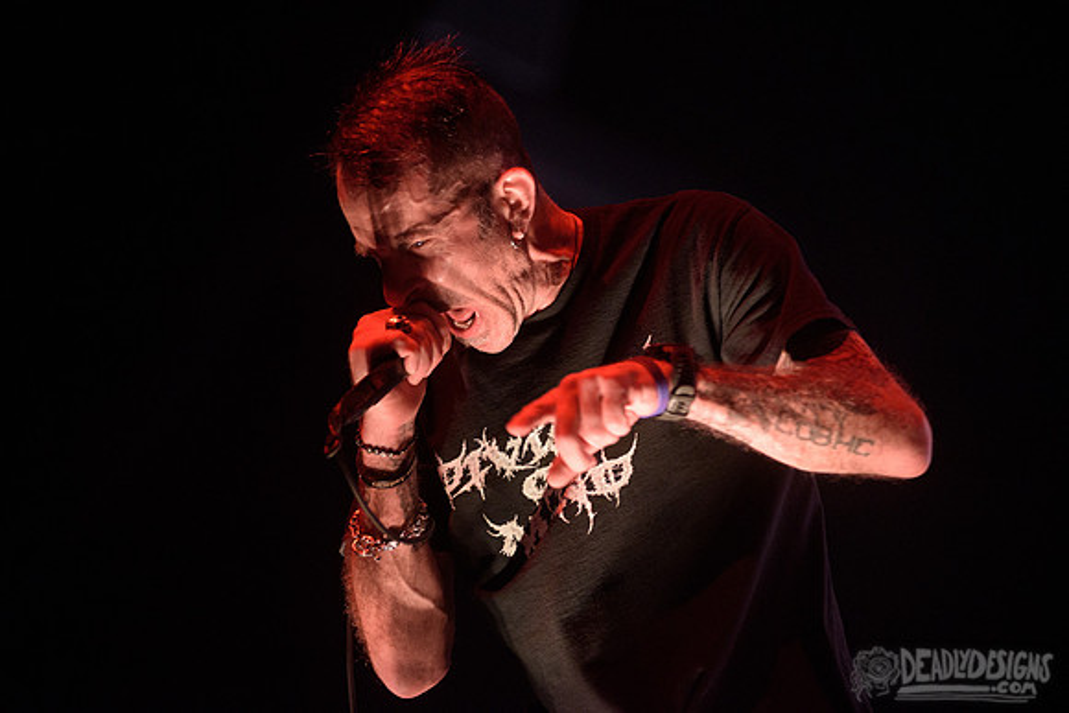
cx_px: 534
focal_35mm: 145
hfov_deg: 14.2
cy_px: 356
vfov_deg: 9.5
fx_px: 4306
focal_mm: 145
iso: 3200
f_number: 3.5
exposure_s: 1/500
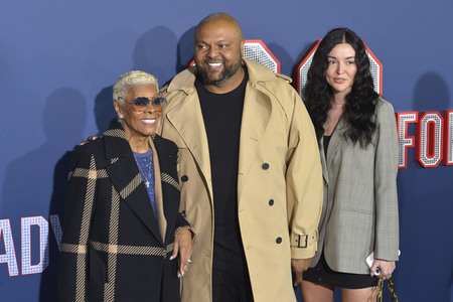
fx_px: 1032
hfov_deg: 24.8
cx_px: 226
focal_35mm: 82
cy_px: 151
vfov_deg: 16.7
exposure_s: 1/320
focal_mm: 82
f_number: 6.3
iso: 2000
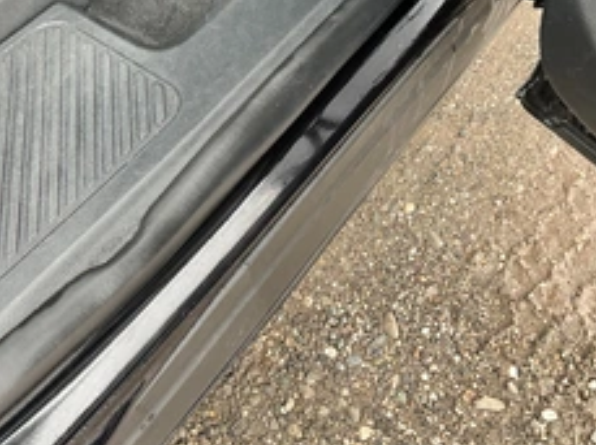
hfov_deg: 38.7
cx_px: 221
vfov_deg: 29.2
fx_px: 842
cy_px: 115
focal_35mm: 49
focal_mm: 3
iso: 64
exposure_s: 1/103
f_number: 1.8
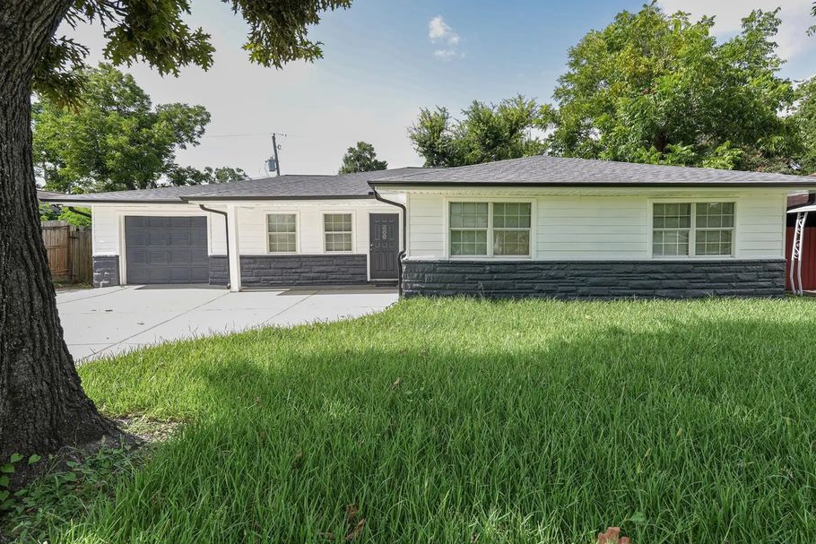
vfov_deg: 65.8
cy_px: 259
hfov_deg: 88.1
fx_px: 421
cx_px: 438
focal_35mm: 19
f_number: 7.1
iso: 100
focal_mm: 16.5
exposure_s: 1/100
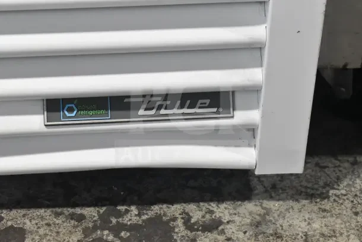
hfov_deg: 24.6
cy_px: 121
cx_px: 181
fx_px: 830
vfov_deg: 16.6
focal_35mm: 82
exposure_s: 1/400
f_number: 8
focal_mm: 55
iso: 6400
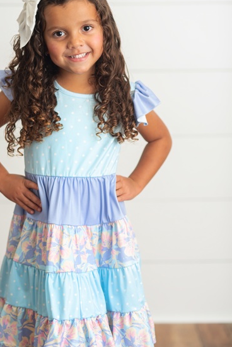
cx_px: 90
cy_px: 161
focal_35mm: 108
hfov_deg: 12.7
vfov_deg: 18.9
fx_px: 1043
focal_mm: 85
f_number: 2.5
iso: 400
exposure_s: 1/200
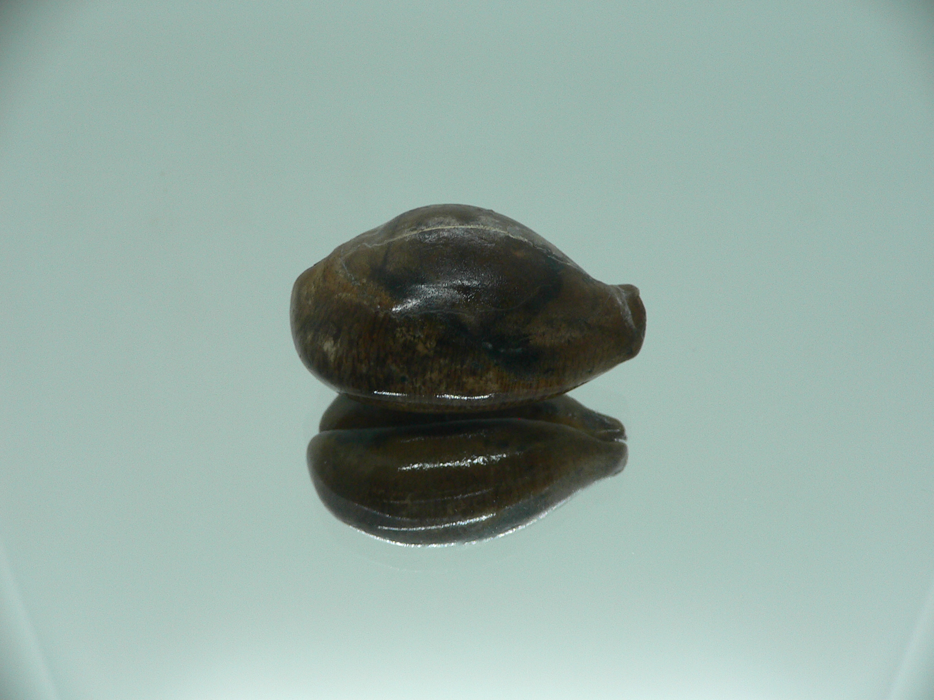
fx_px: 944
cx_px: 467
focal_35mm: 35
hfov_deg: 52.6
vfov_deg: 40.7
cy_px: 350
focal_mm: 4.6
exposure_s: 1/60
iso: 100
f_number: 2.8
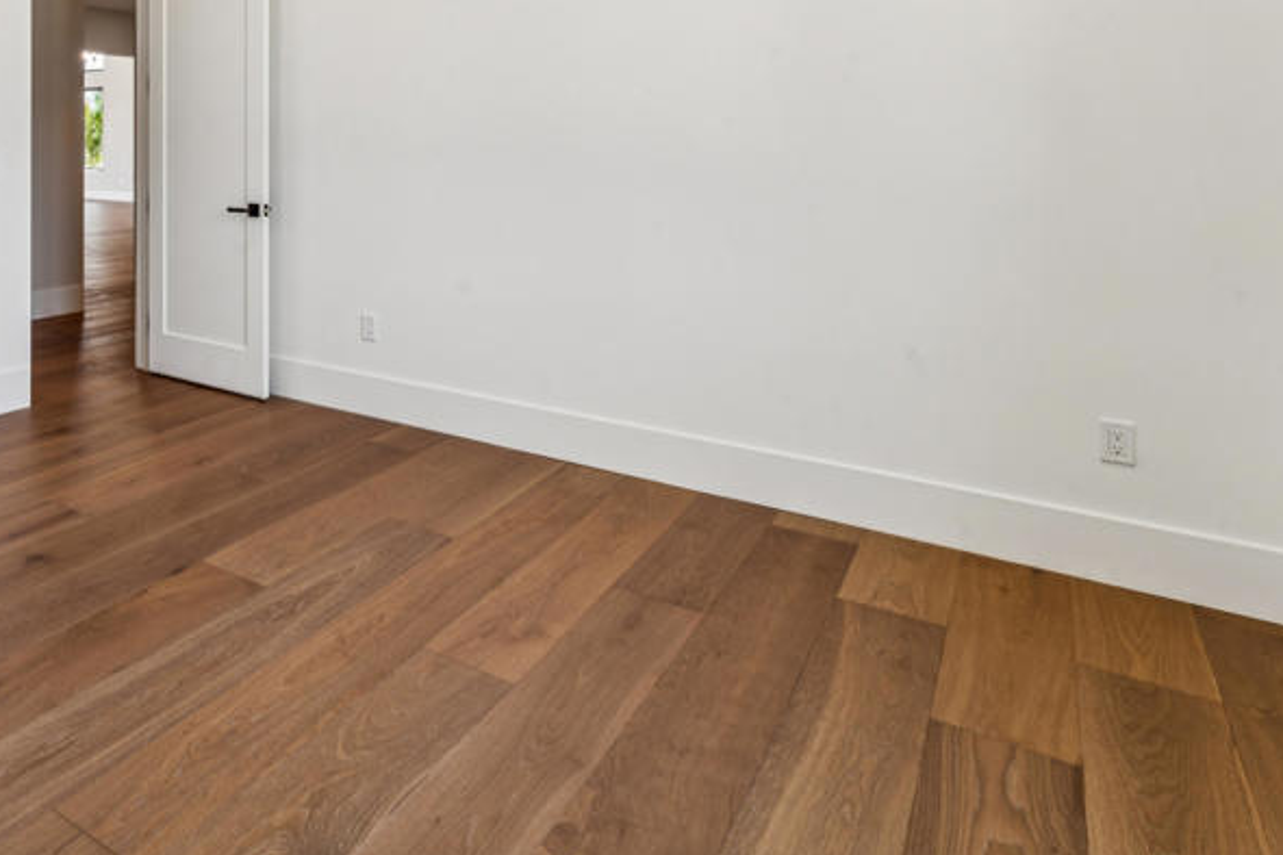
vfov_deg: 45.3
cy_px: 129
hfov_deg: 61.9
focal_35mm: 27
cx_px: 234
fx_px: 945
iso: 100
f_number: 13
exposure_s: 1/5
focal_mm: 15.3
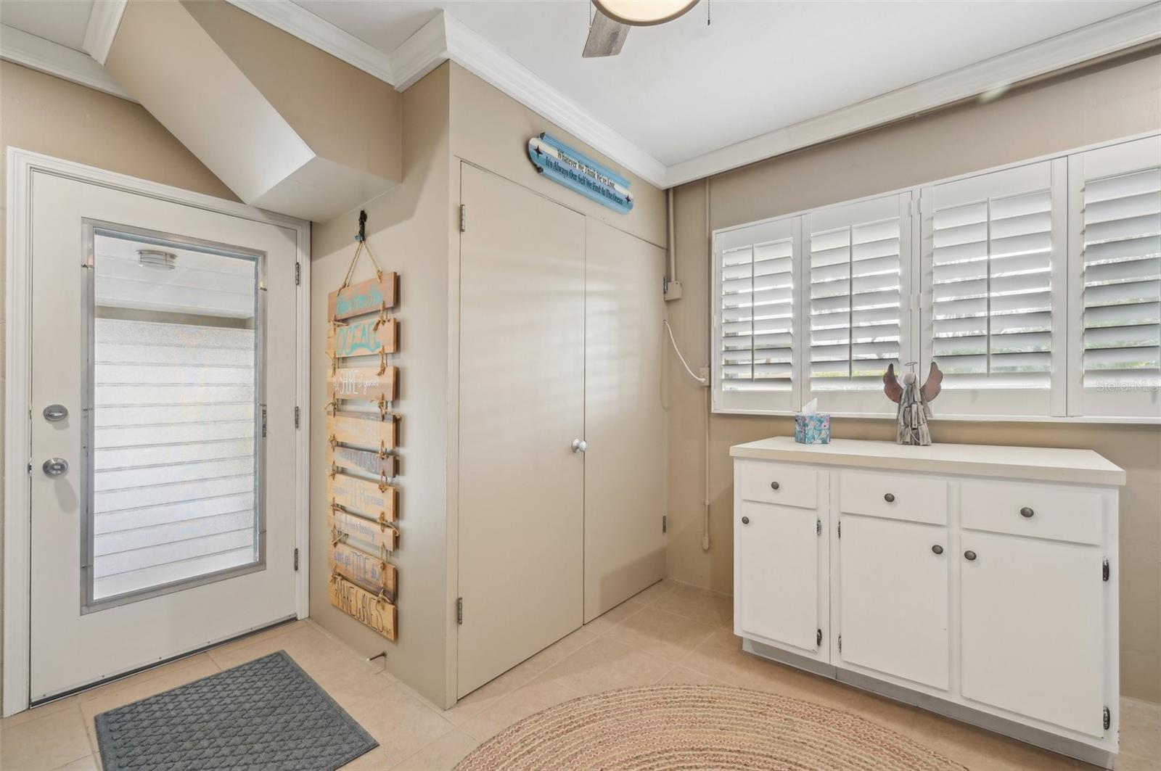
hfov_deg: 98.6
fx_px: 499
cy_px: 386
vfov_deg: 75.4
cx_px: 580
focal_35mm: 16
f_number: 8
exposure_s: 1/30
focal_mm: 15.5
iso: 400
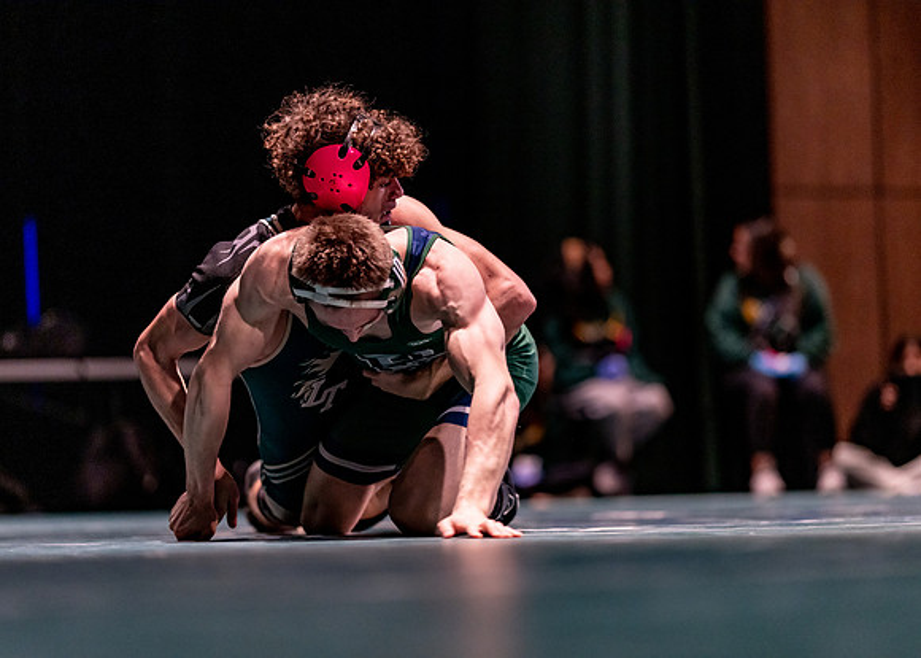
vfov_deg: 10.2
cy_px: 329
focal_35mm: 141
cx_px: 460
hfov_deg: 14.2
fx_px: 3699
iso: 2000
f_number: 1.8
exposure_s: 1/800
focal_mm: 135
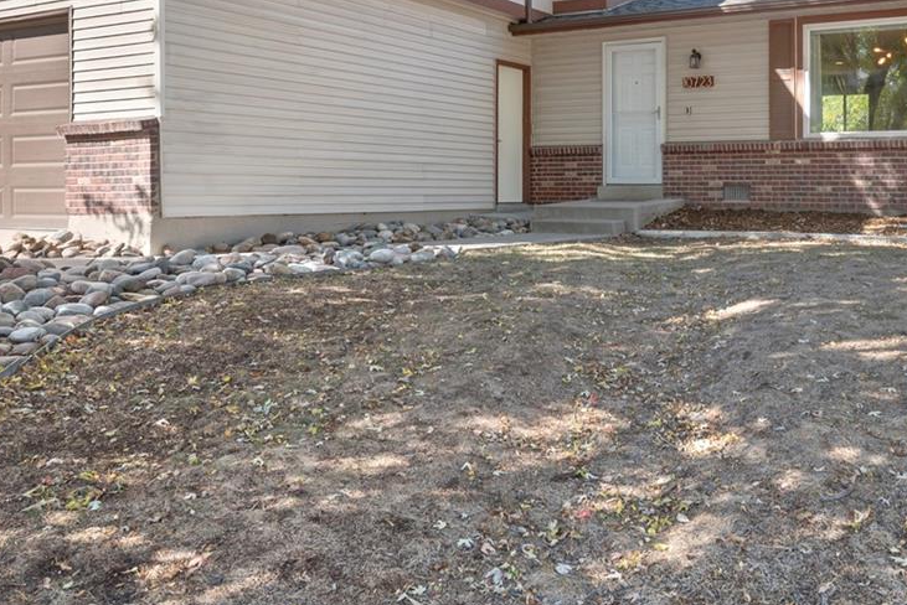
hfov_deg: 53.1
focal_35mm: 35
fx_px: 882
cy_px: 42
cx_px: 622
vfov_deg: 35.3
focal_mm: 16
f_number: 8
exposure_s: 1/10
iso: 125
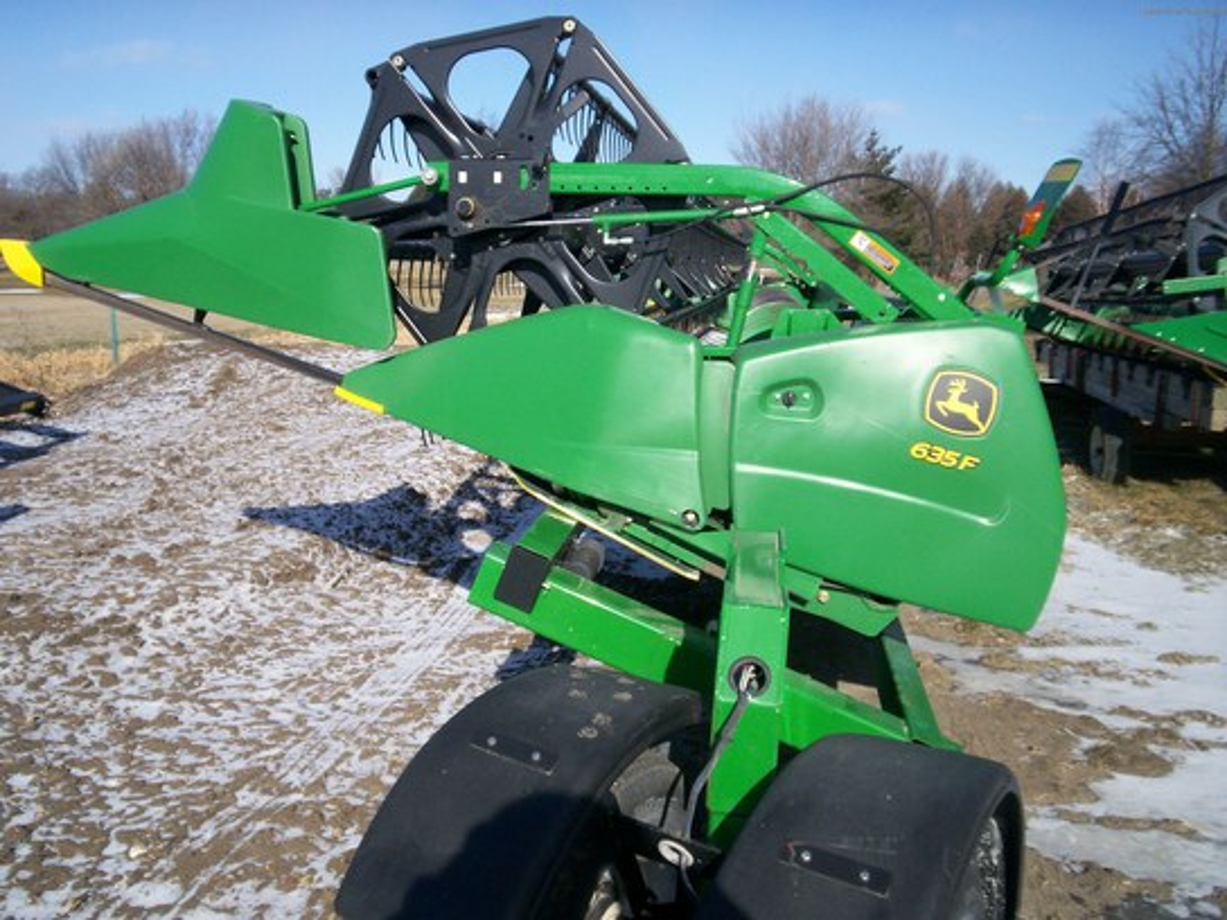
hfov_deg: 51.4
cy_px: 460
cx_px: 614
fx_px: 1276
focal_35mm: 36
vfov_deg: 39.7
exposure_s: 1/697
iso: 100
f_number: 4.5
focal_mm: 5.9
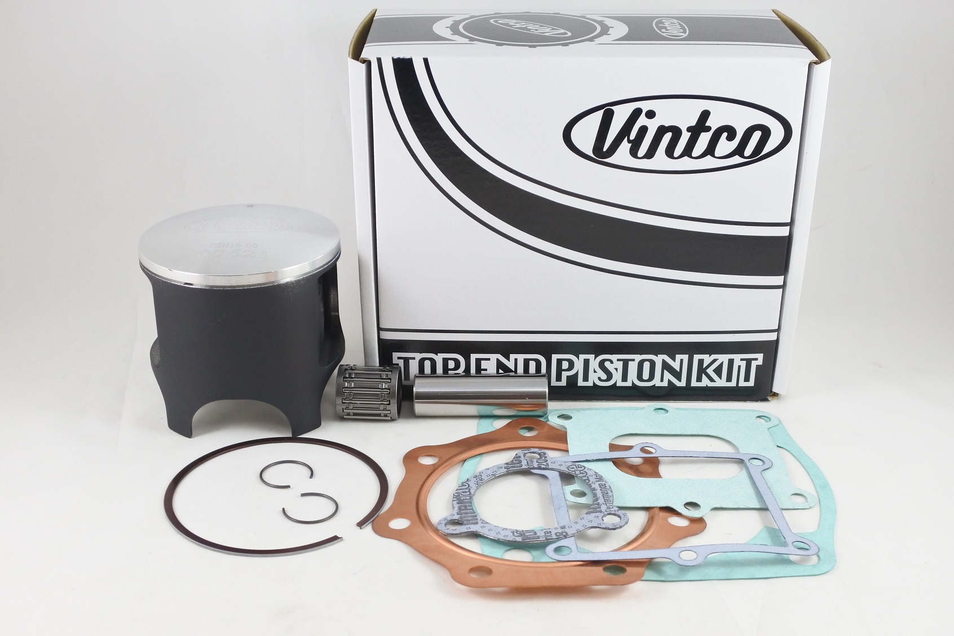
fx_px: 954
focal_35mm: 36
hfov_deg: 53.1
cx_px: 477
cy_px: 318
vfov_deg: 36.9
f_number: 4
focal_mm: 13.7
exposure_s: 1/125
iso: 560
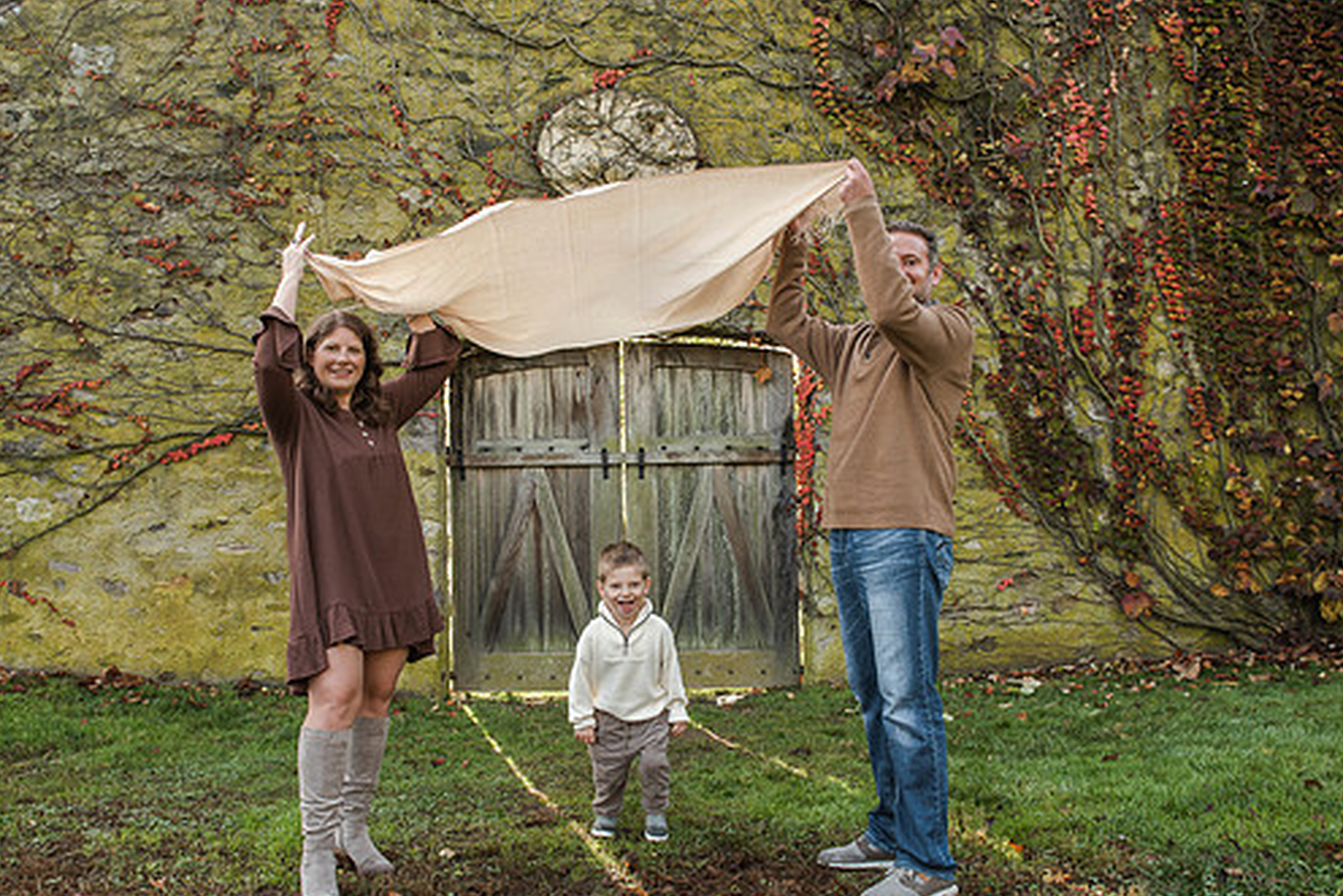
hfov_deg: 58.6
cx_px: 618
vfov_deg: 41.1
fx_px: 1194
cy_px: 472
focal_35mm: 32
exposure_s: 1/400
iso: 1000
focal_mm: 26
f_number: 5.6
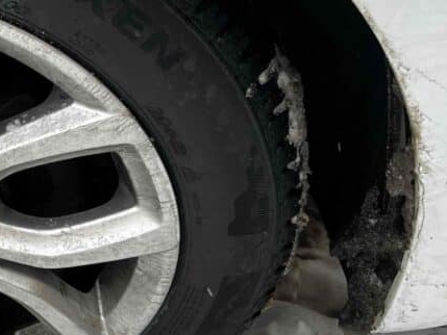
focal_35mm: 62
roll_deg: +3.1
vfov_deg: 23.7
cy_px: 150
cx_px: -73
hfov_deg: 27.8
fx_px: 801
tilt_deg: -38.8
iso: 40
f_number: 1.6
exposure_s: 1/204
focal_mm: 5.1
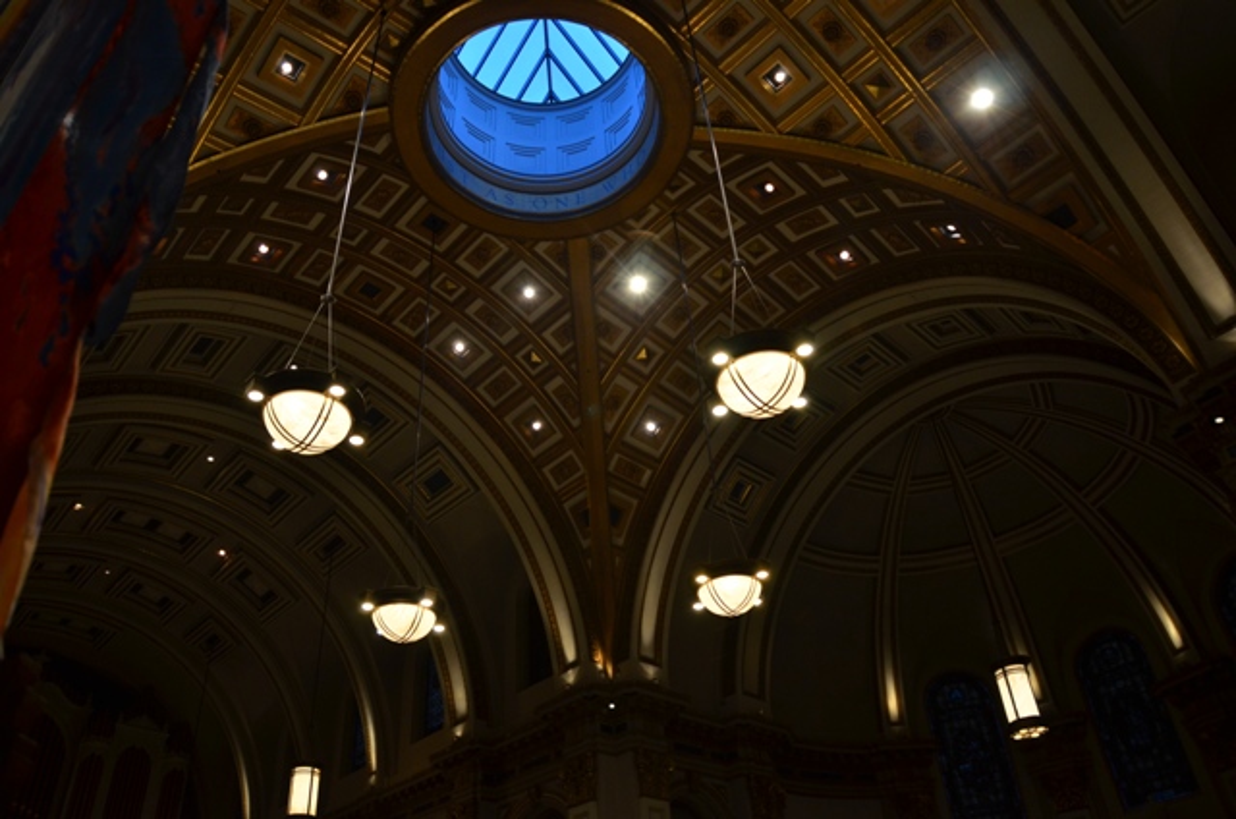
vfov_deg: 47.7
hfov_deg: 67.5
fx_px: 925
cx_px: 618
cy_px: 410
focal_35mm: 27
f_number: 4
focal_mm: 18
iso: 560
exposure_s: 1/60
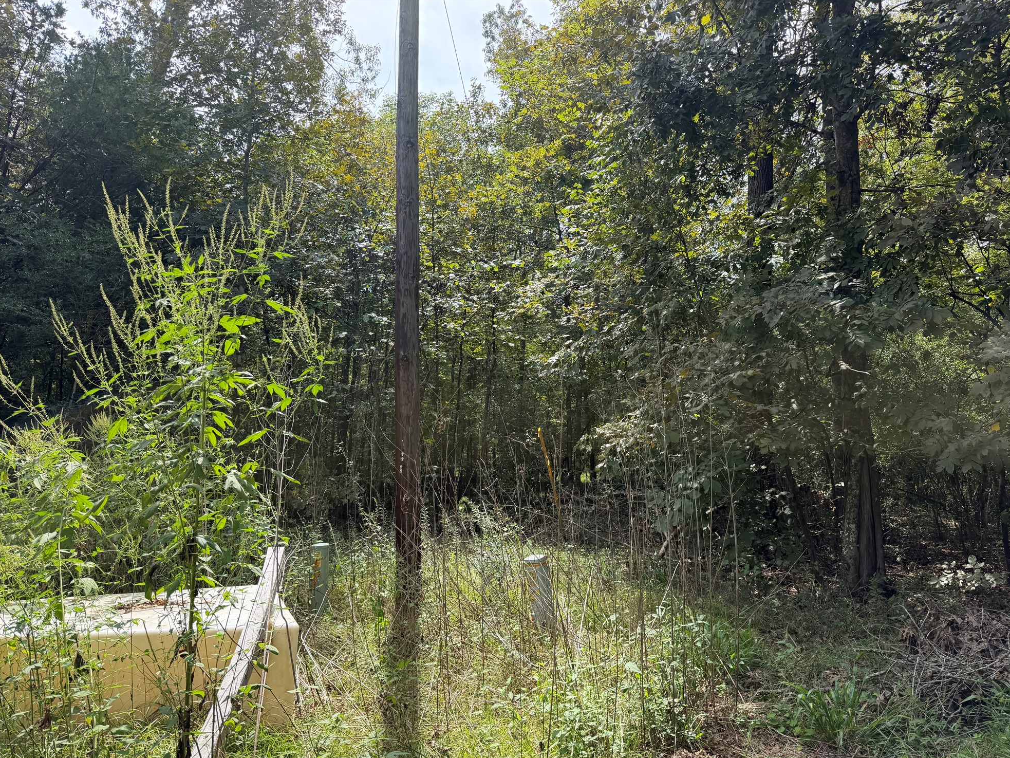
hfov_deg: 69.4
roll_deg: -0.1
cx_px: 523
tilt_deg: +4.8
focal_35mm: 25
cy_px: 392
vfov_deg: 54.9
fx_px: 730
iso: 100
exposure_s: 1/1553
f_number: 1.78
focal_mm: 6.76
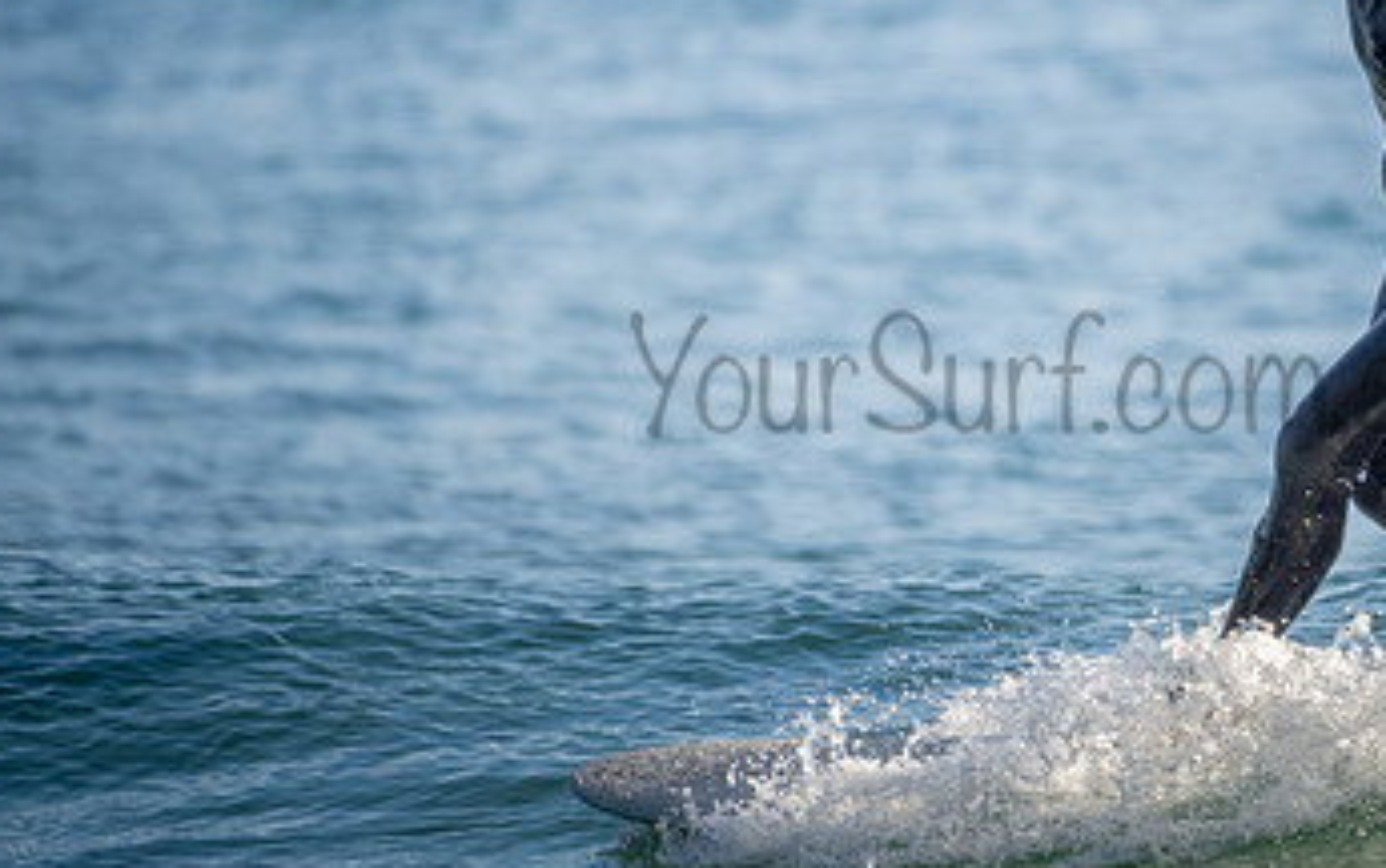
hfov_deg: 1.6
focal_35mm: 1285
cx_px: 1045
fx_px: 48562
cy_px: 340
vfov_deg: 1.0
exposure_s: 1/1250
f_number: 5.6
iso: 280
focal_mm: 500
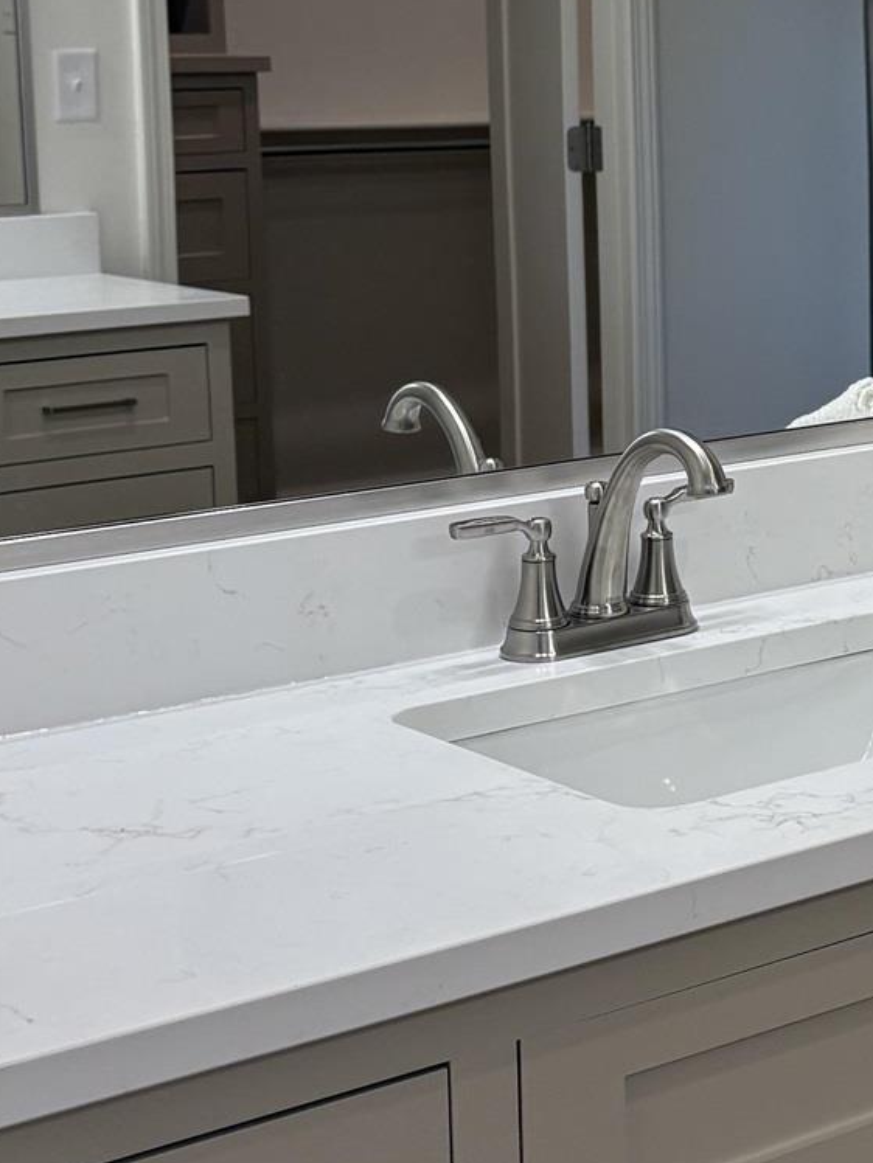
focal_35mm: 80
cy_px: 304
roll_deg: +1.2
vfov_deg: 24.2
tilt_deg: -6.1
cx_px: 1008
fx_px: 2689
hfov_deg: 17.7
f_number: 1.6
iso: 100
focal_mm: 5.96
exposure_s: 1/241
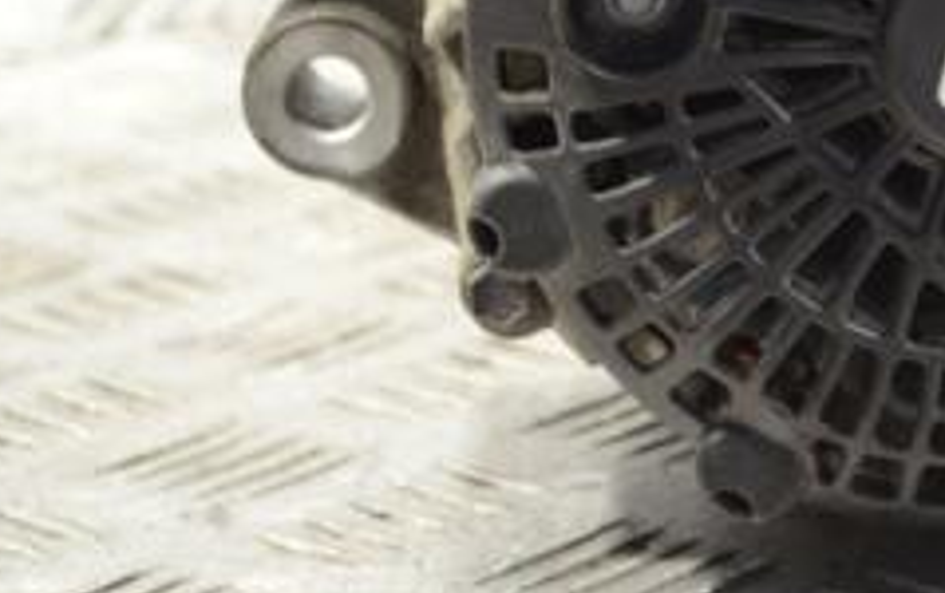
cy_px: -51
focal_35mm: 161
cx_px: 1060
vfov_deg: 8.1
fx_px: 4151
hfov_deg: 12.7
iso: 500
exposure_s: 1/30
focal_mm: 42
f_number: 5.3
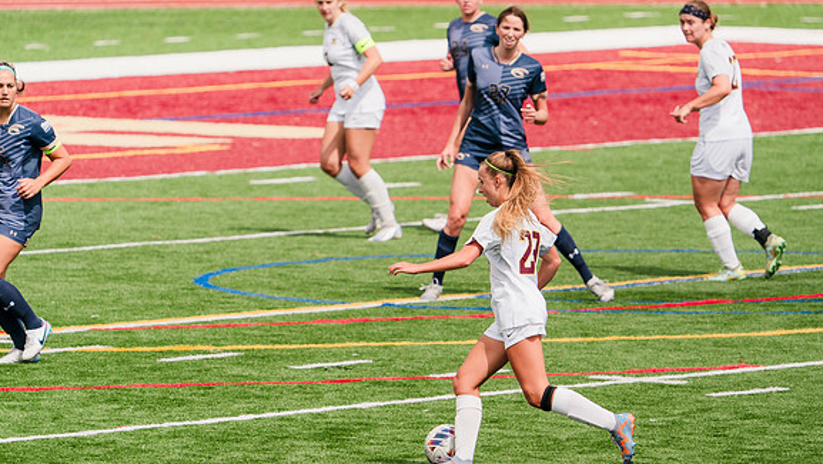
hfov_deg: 4.3
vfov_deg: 2.4
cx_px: 470
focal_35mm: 504
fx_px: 11002
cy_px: 265
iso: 320
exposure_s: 1/1600
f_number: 6.3
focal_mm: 419
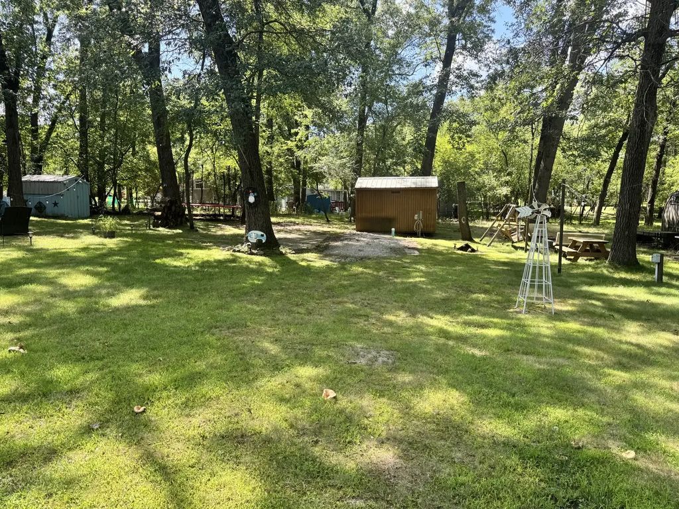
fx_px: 471
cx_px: 340
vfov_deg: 56.8
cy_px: 254
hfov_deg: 71.6
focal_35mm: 24
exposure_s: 1/535
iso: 80
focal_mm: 6.76
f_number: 1.78
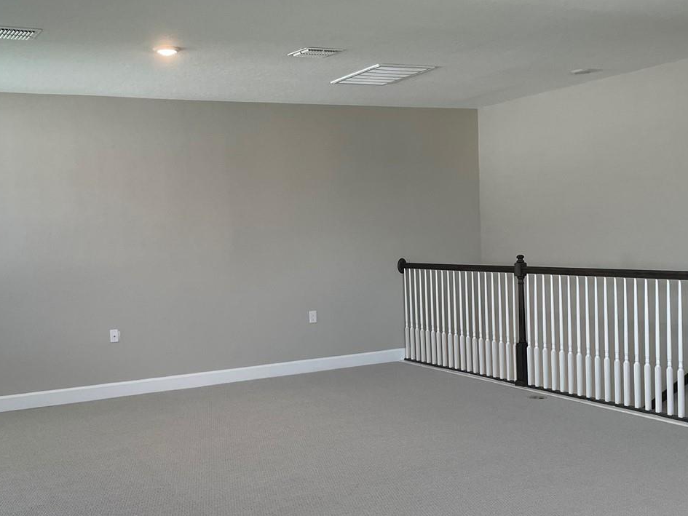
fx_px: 875
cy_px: 302
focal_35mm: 44
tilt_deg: -4.0
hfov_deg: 42.9
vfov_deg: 32.8
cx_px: 341
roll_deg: +2.8
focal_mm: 4.2
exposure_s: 1/120
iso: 100
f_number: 1.6
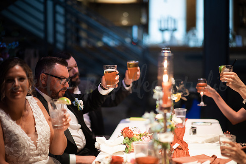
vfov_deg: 16.1
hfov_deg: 23.9
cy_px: 82
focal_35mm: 85
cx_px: 123
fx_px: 580
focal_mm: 85
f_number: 1.4
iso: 2000
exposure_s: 1/200
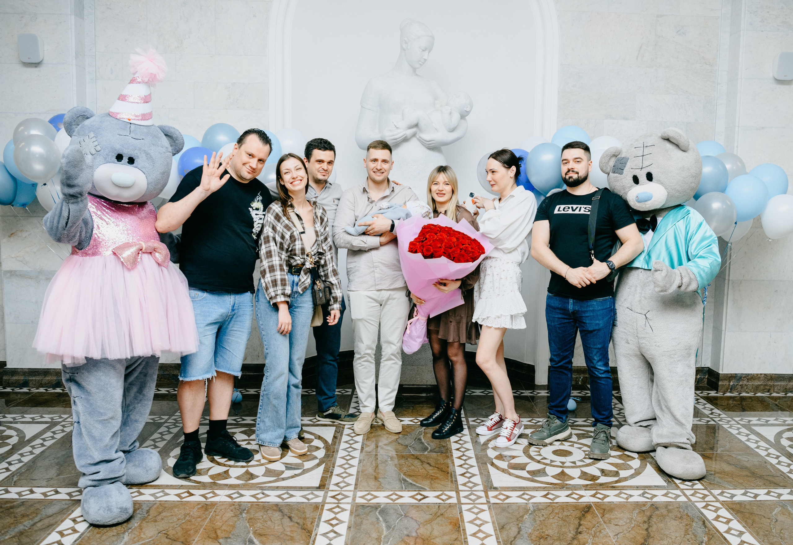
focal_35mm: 33
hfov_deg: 57.3
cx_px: 429
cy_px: 276
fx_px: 724
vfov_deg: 41.2
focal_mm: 28
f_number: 4
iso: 320
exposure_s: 1/160
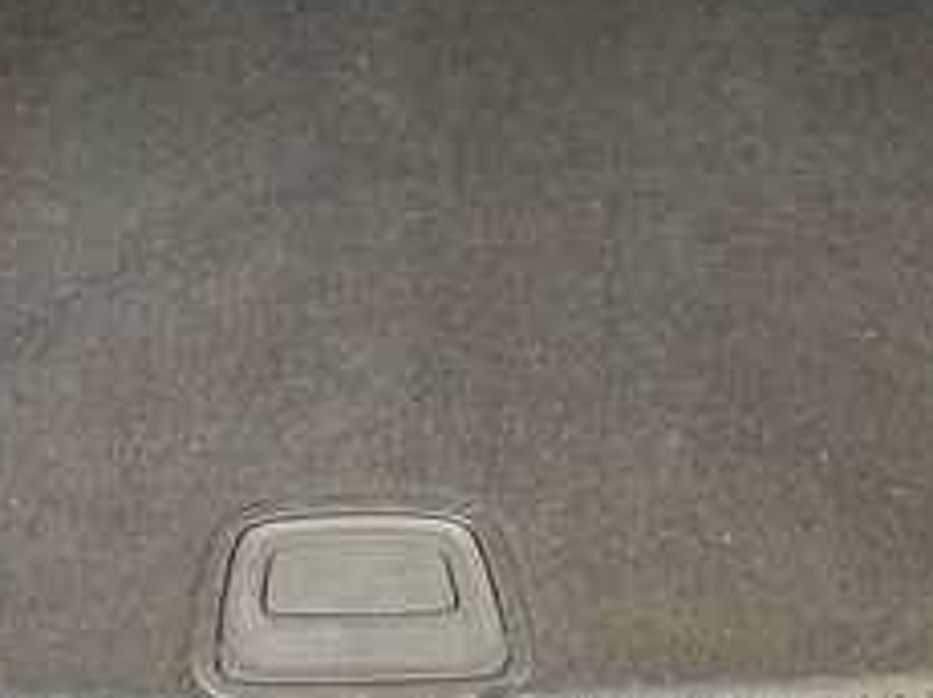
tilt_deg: -33.6
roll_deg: -1.6
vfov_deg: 14.2
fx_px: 2719
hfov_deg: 19.4
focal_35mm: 101
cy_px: -134
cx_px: 341
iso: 640
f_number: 1.8
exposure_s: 1/30
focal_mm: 3
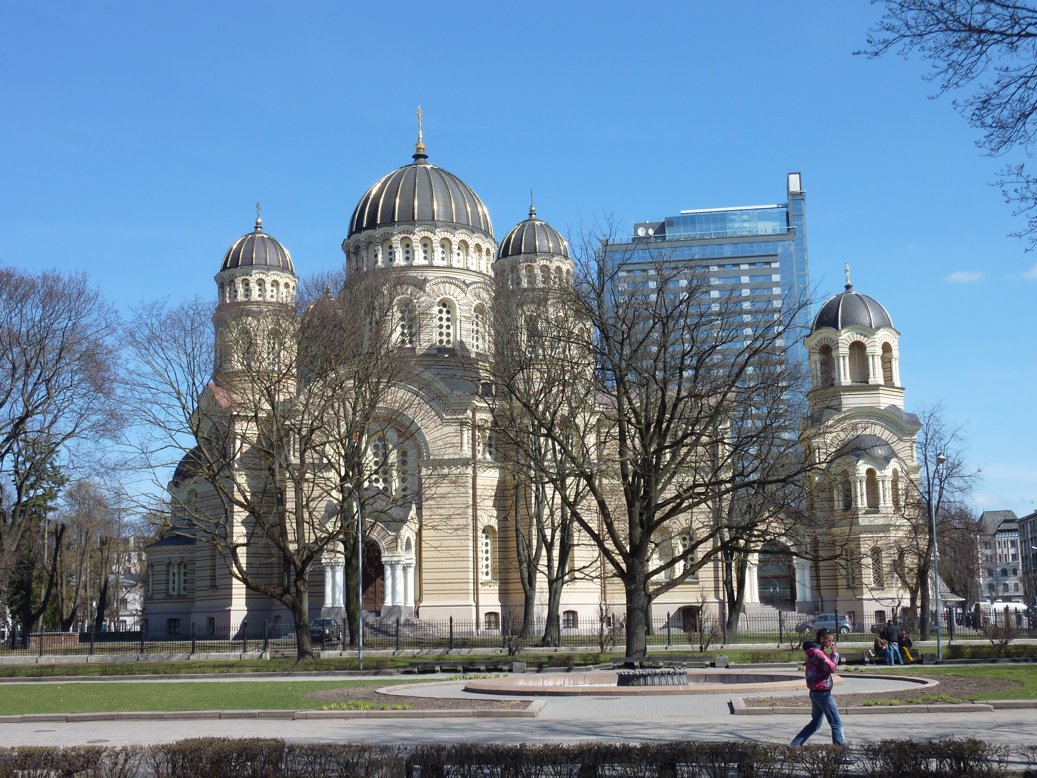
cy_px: 389
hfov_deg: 42.1
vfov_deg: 32.2
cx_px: 518
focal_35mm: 45
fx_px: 1348
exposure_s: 1/400
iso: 80
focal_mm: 7.3
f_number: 4.5
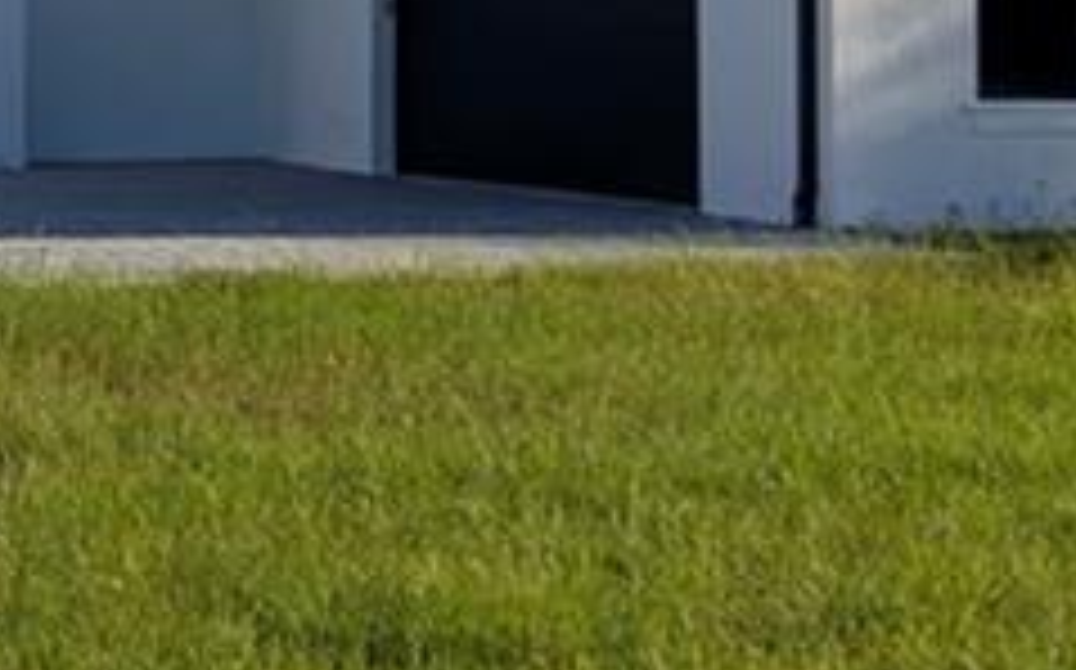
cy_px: 0
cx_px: -693
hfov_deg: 19.8
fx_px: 2491
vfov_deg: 15.1
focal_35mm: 85
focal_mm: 2.02
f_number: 1.7
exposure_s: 1/3922
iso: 51
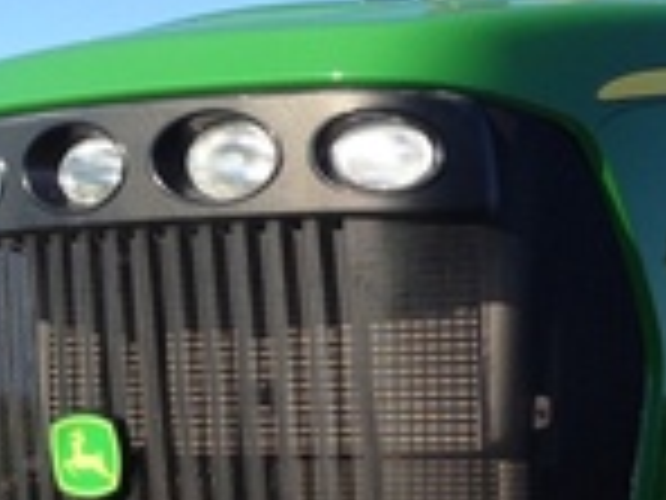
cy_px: 527
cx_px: 882
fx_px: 2328
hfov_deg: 15.4
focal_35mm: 121
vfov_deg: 12.1
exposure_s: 1/809
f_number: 2.4
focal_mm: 4.13
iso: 50
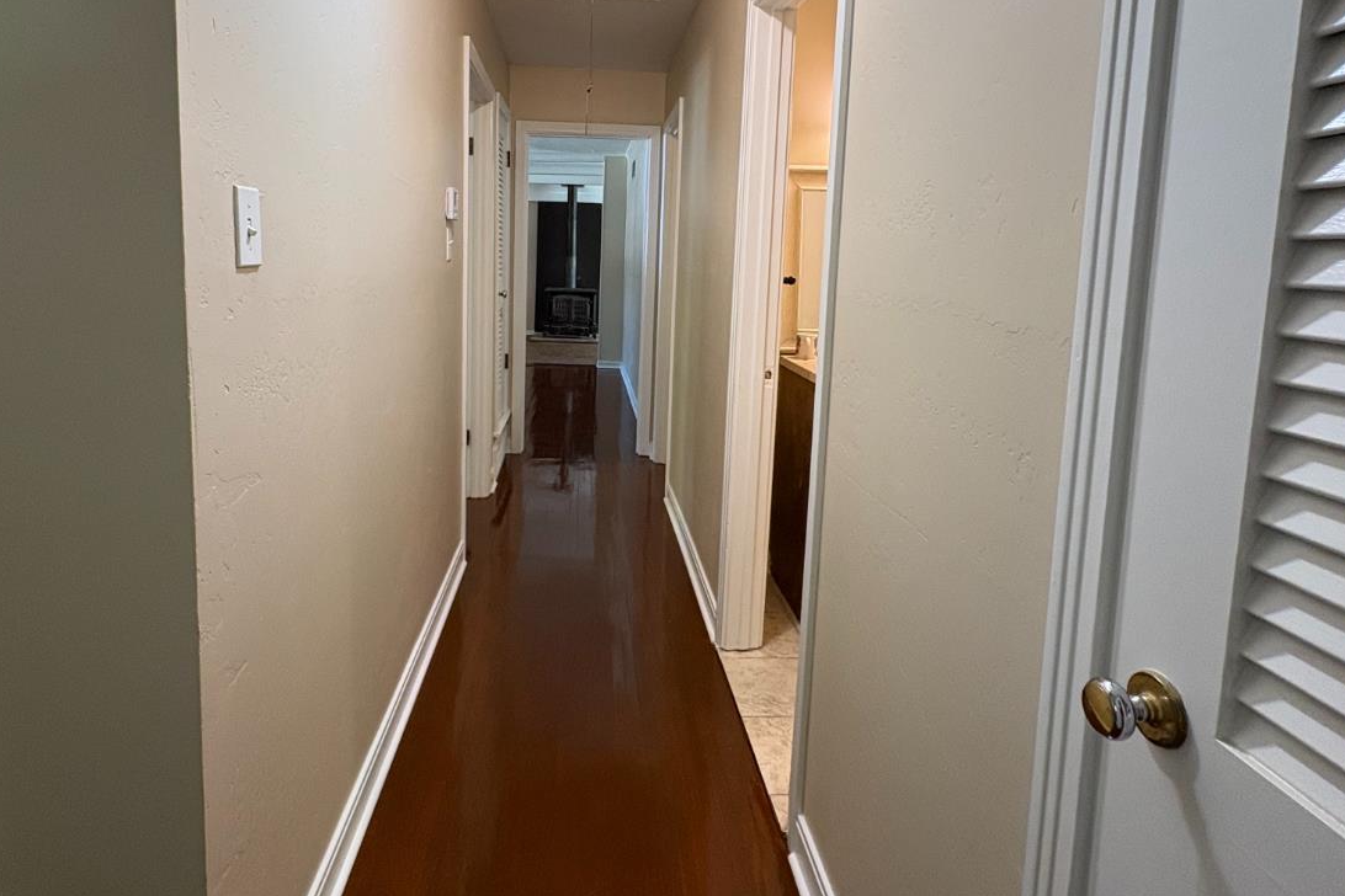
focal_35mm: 20
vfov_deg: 61.0
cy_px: 330
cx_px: 611
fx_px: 747
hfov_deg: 83.8
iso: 250
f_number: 2.2
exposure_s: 1/60
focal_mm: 2.22
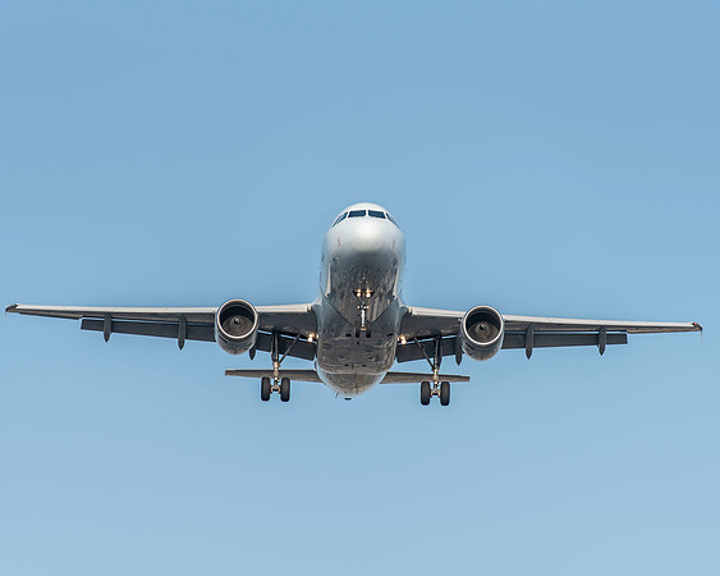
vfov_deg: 6.3
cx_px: 417
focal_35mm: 244
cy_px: 263
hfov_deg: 7.9
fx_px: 5202
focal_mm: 200
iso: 100
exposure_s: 1/1250
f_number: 4
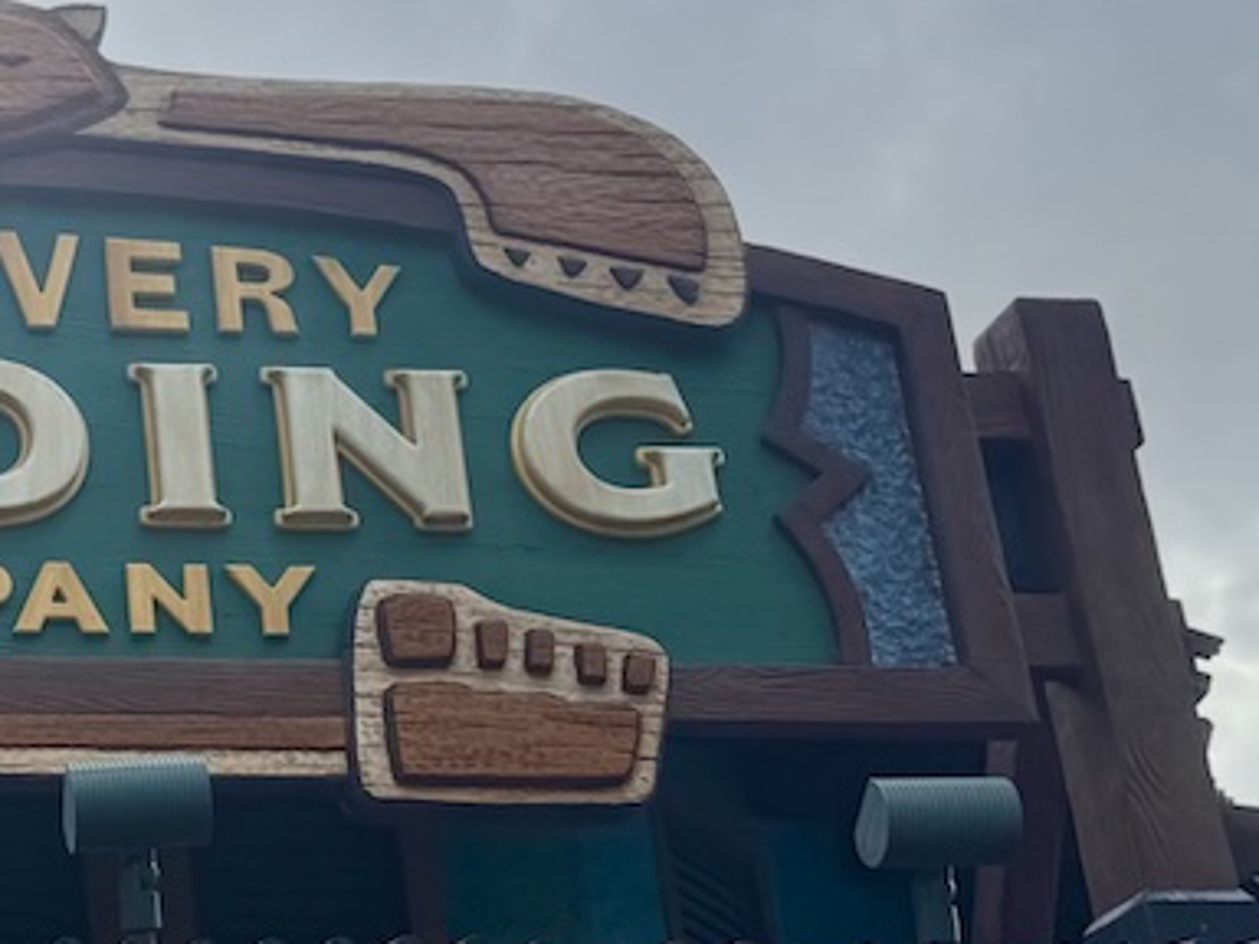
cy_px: 659
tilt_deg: +25.0
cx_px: -184
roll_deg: +0.4
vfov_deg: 22.8
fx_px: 2328
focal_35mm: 64
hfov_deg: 27.3
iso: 80
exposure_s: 1/3145
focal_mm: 6.76
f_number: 1.78
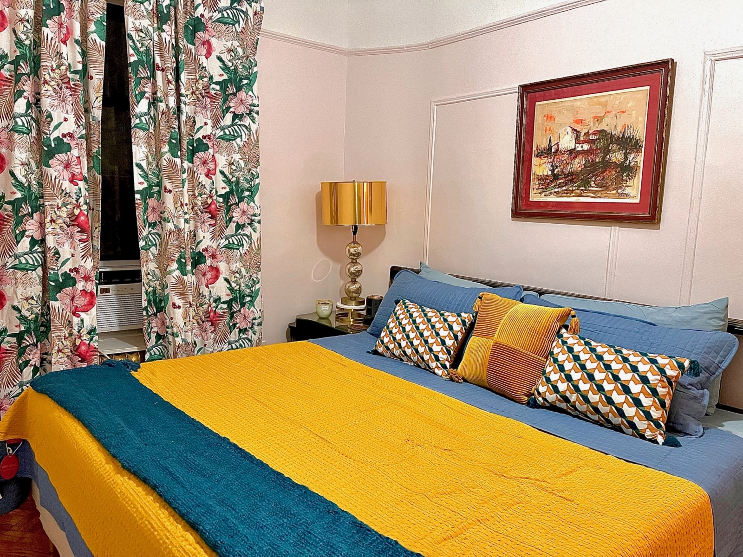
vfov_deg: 53.1
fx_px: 558
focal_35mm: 26
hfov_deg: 67.3
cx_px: 372
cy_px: 278
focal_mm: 5.1
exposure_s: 1/40
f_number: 1.6
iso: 500
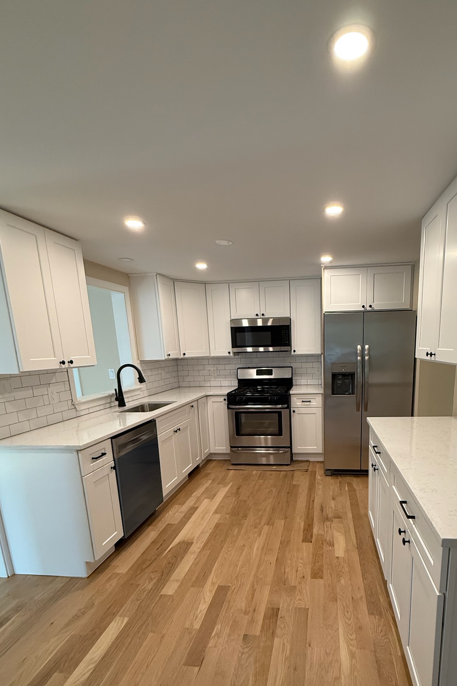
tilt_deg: -11.7
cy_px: 415
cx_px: 291
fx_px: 343
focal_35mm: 18
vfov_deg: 88.8
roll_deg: +1.0
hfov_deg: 66.2
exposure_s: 1/120
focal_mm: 2.22
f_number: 2.2
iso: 320
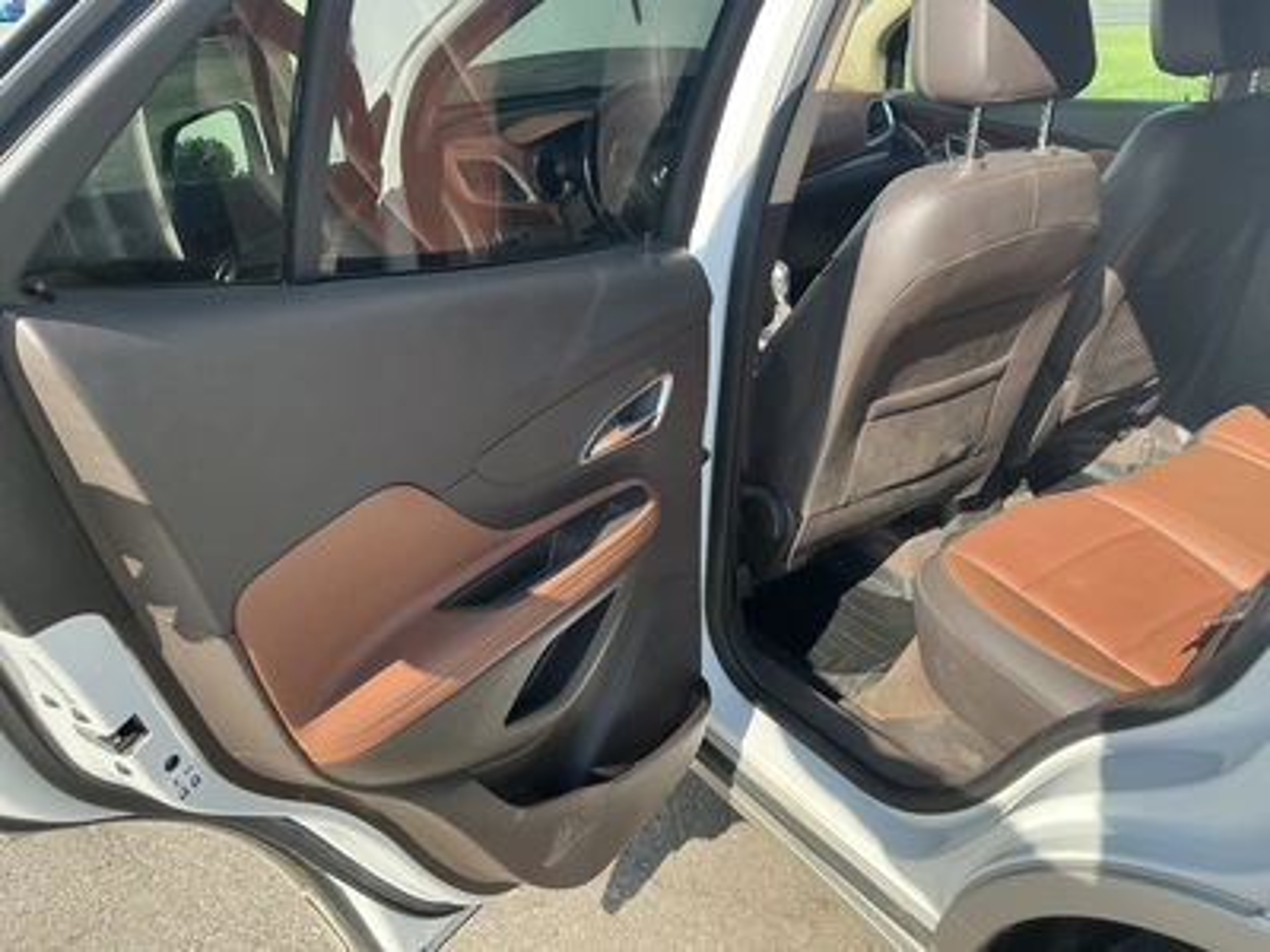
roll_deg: +0.0
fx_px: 1027
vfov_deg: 49.7
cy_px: 476
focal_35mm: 28
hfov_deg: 63.4
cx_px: 635
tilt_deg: -25.4
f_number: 1.8
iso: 25
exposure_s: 1/495
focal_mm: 3
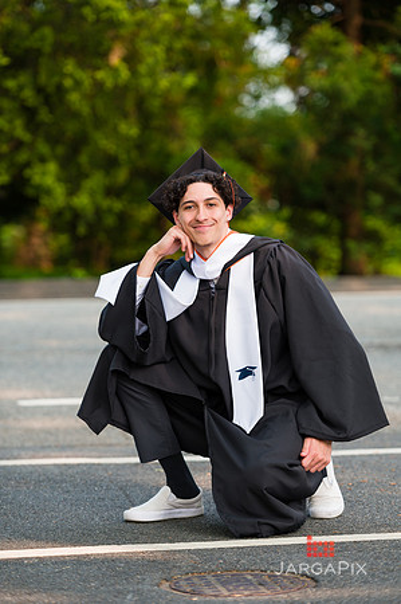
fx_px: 2261
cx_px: 200
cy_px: 302
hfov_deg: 10.1
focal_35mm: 135
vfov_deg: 15.2
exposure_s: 1/640
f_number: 3.2
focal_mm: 135
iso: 200
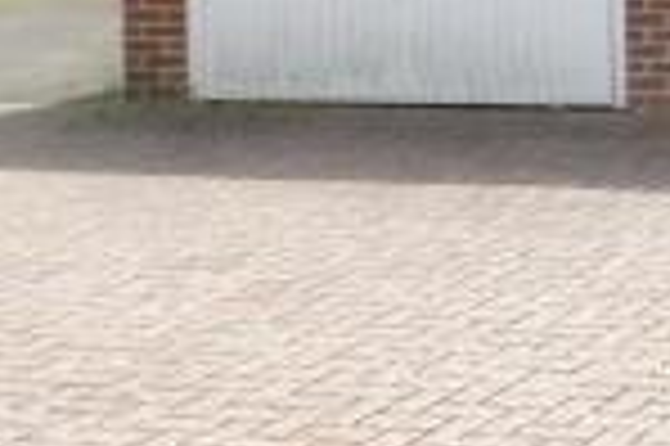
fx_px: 1896
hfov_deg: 16.0
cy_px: -209
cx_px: 1306
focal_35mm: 102
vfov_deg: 12.7
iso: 800
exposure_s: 1/500
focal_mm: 4.5
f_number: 8.7
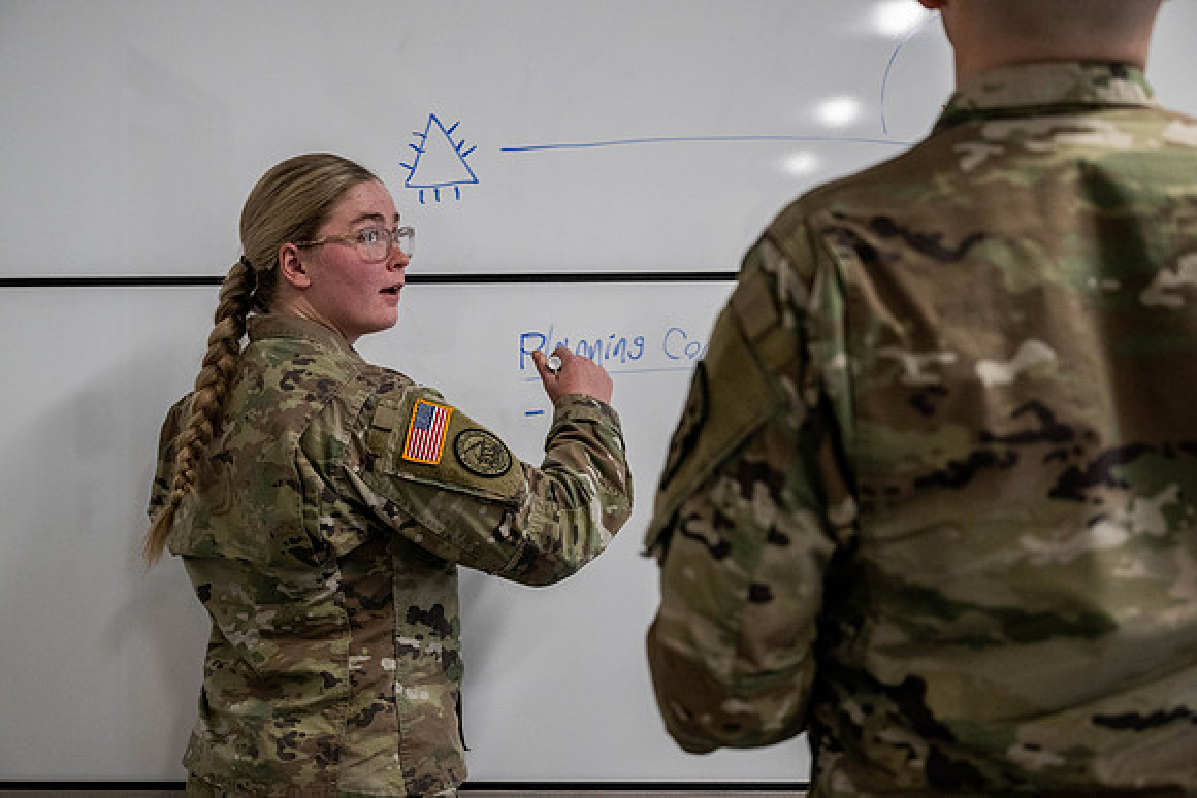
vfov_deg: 26.5
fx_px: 1696
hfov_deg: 38.9
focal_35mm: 51
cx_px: 598
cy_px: 399
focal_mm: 51
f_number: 4
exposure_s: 1/400
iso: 2500
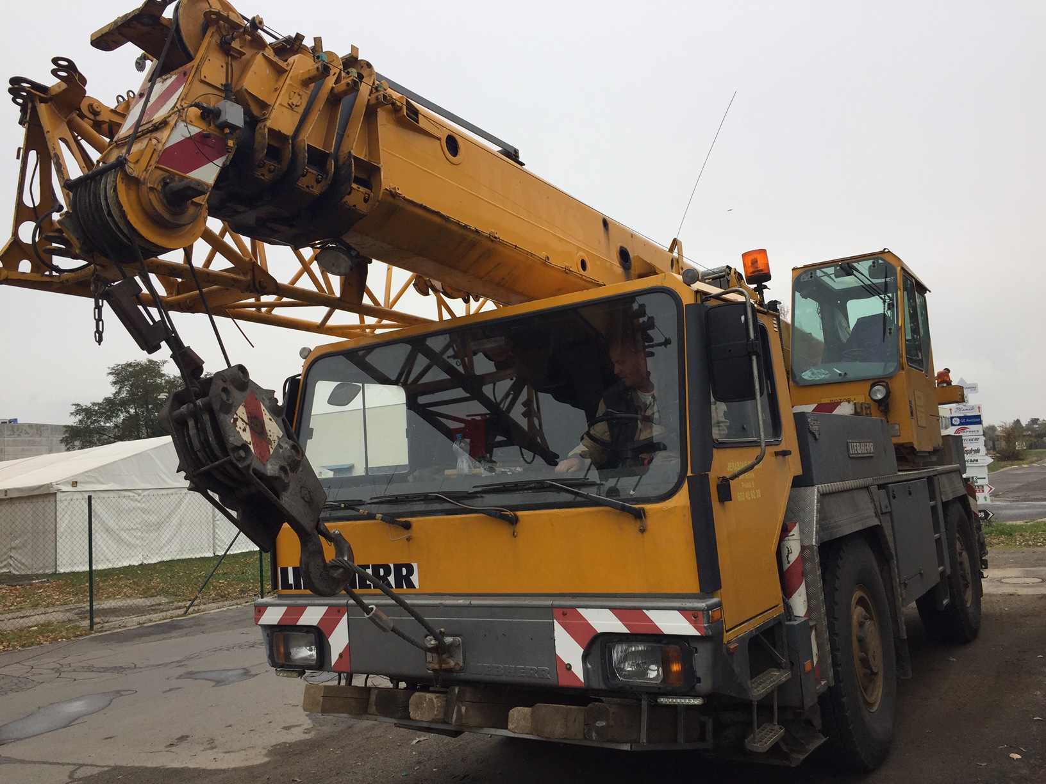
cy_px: 392
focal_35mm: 29
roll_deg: +2.7
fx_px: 876
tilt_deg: +4.4
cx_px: 523
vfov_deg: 48.2
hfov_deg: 61.7
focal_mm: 4.15
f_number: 2.2
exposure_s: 1/302
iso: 32
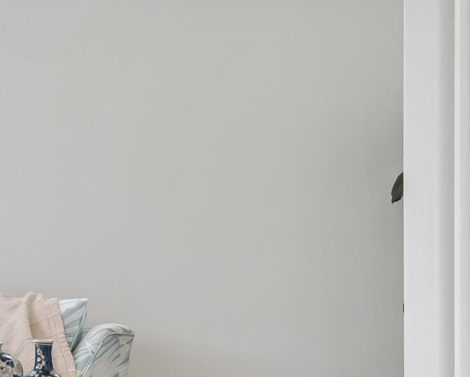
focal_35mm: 135
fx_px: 1878
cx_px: -450
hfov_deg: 12.6
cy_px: 187
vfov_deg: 11.4
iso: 64
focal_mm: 6.76
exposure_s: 1/210
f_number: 1.8
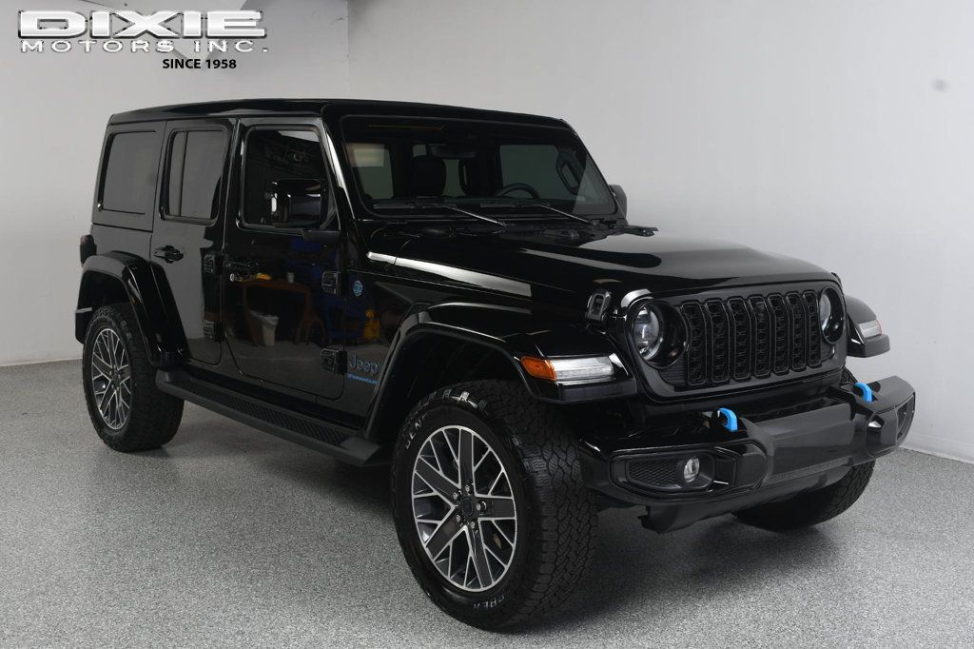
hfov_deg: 49.6
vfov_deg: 34.2
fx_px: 1055
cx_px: 487
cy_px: 324
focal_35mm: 39
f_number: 9
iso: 100
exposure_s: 1/160
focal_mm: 26
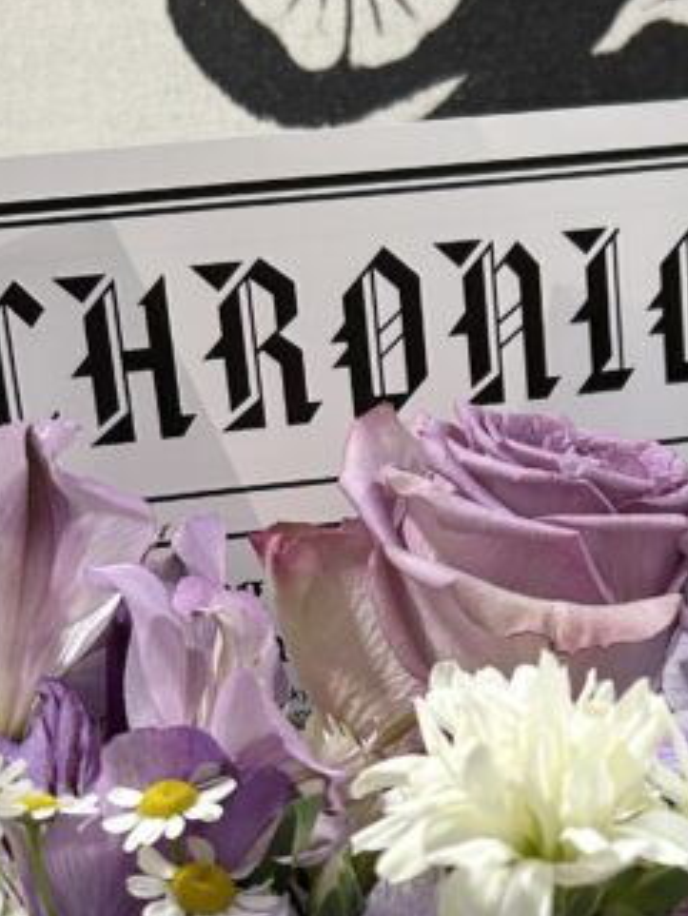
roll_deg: +3.9
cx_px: 528
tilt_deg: -7.6
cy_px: 896
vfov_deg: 22.7
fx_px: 2198
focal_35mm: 83
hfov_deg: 17.7
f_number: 1.5
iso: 125
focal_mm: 5.7
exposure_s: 1/60
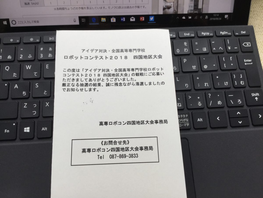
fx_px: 236
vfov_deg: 45.4
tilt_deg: -69.9
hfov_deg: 58.4
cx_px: 132
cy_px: 99
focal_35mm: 31
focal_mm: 3.3
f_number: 2.4
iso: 32
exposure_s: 1/120
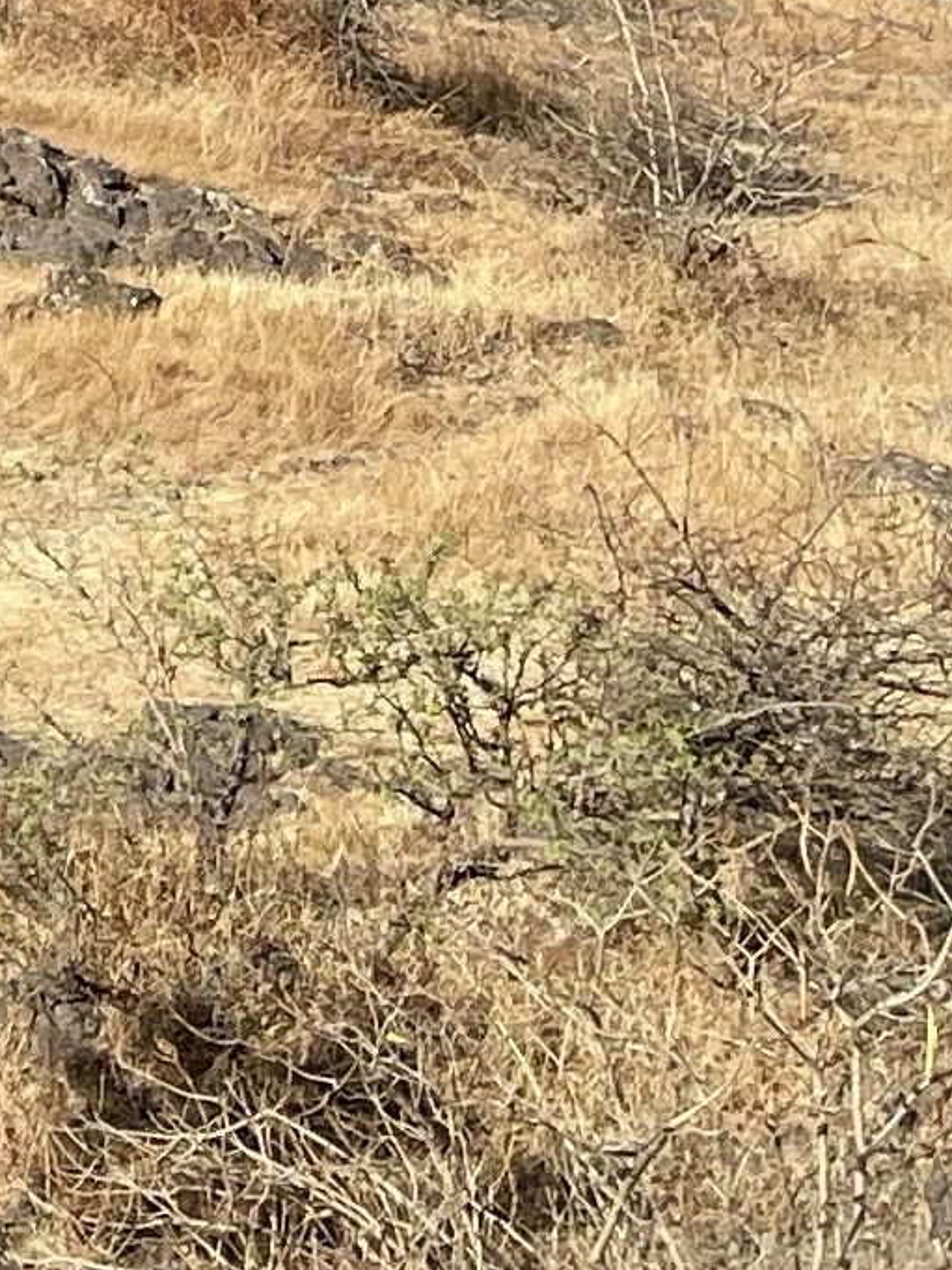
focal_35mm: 154
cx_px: -1781
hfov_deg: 8.3
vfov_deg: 12.6
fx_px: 5645
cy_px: -35
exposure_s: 1/2212
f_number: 1.6
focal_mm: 4.2
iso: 32
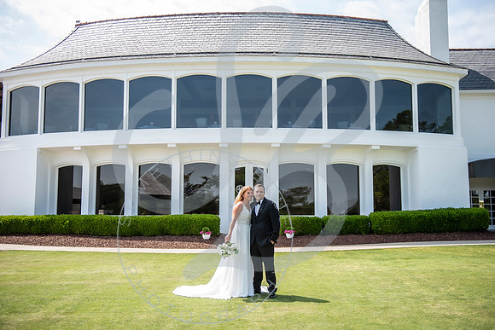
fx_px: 502
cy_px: 165
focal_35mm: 37
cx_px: 246
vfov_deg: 36.4
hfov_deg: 52.5
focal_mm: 36
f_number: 2.8
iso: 100
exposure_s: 1/800
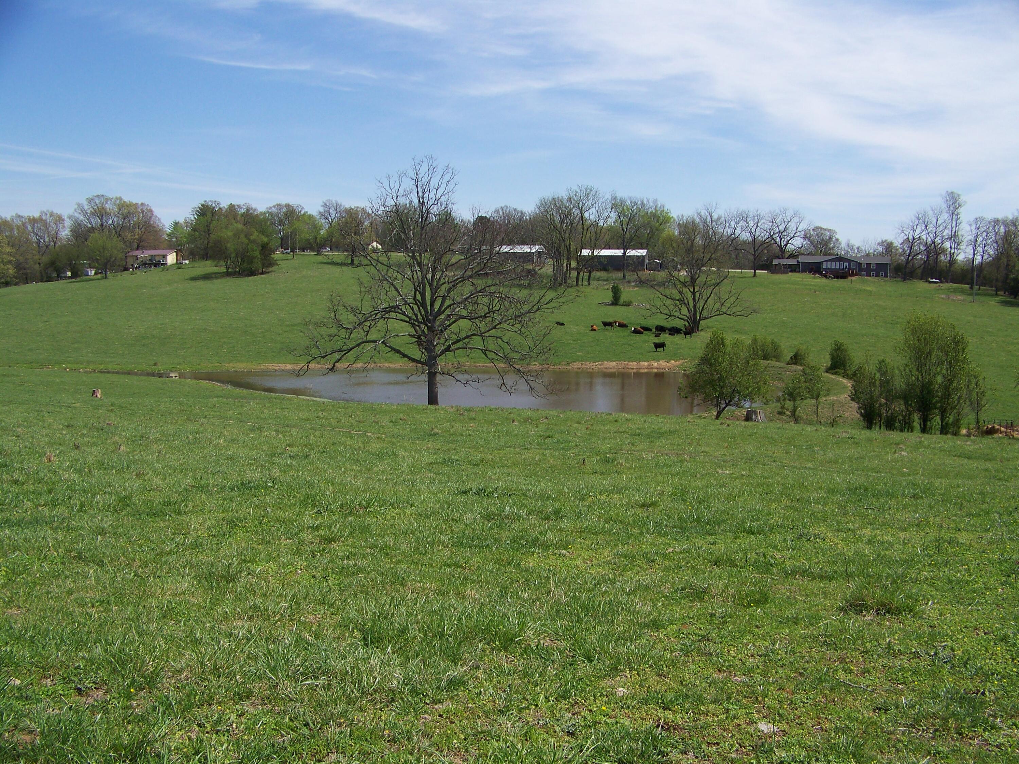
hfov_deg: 51.4
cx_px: 510
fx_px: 1060
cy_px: 382
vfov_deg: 39.7
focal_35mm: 36
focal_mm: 5.85
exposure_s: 1/500
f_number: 4
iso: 64
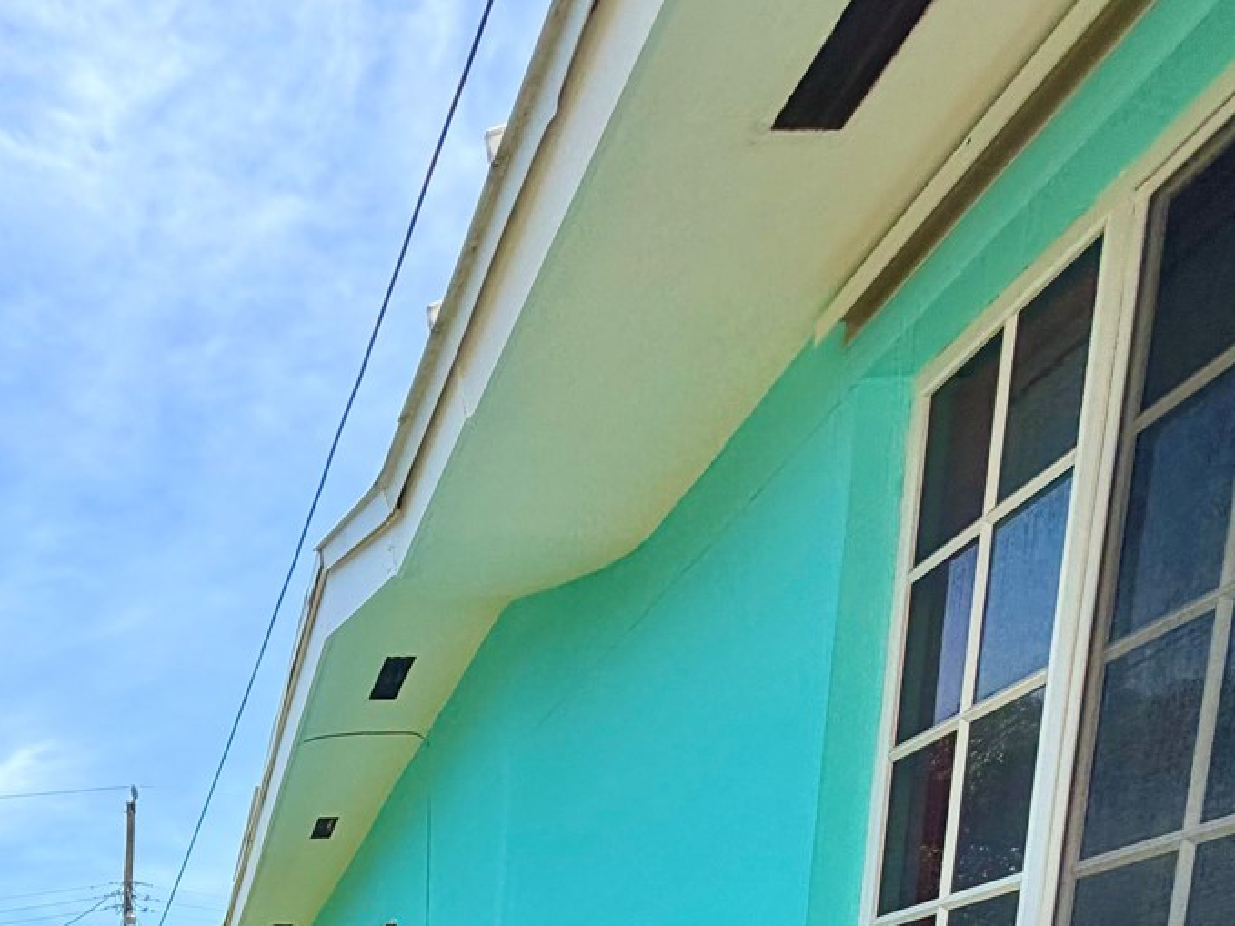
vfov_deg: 28.8
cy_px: 1364
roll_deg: -3.6
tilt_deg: -12.6
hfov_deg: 50.4
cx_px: 173
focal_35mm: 33
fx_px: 1177
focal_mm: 2.22
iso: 25
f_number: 2.2
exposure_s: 1/914
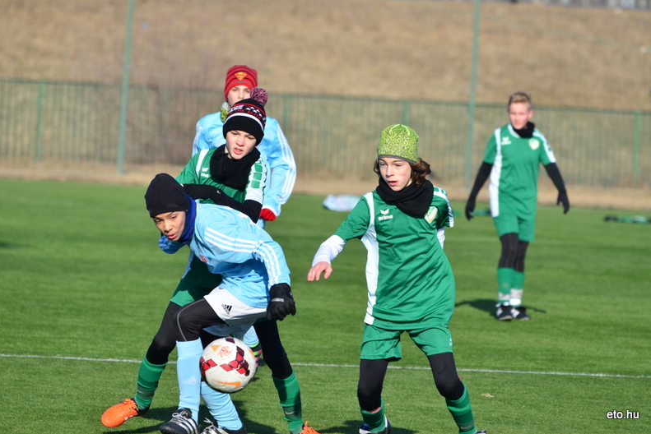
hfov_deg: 6.2
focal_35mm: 333
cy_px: 217
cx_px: 327
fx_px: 6024
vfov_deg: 4.1
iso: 500
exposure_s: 1/2500
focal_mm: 220
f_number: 5.3
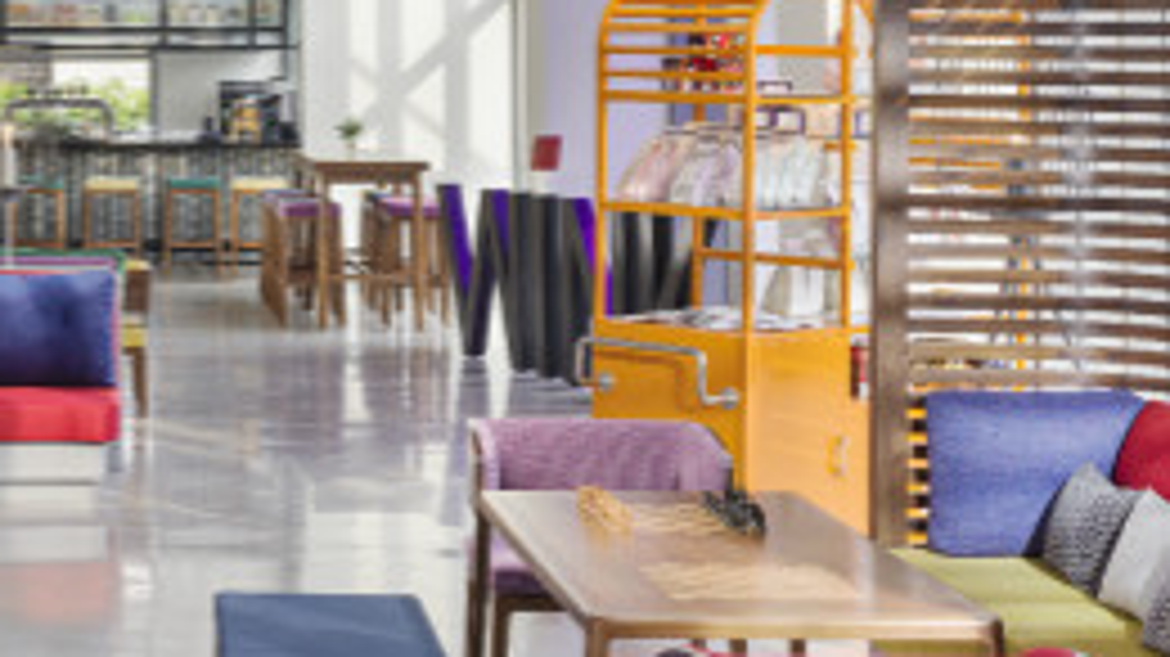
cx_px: -27
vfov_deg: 13.5
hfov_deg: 23.1
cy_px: -11
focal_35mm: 88
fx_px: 2729
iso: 400
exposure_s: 1/15
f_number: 11
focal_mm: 45
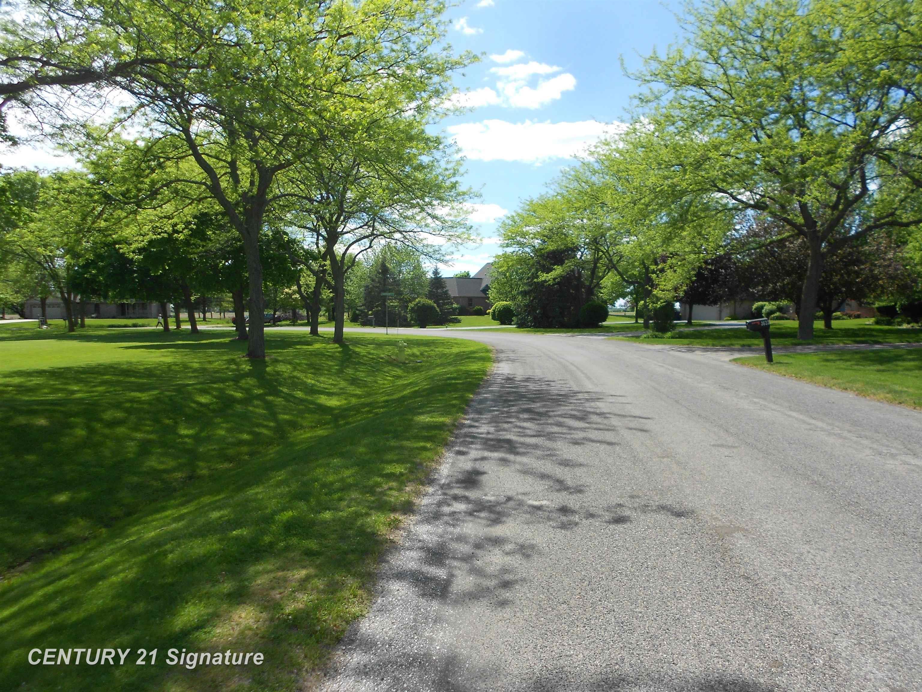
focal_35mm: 26
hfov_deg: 67.3
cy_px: 346
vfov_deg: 53.1
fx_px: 693
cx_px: 461
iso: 80
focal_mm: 4.6
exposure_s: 1/800
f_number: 3.2
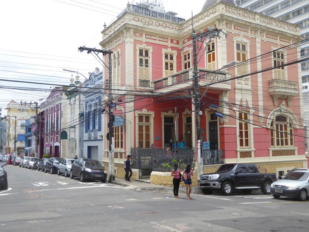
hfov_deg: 47.9
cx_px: 154
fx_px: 348
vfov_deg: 36.8
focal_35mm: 39
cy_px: 116
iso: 80
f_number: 3.7
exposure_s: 1/400
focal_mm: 6.7
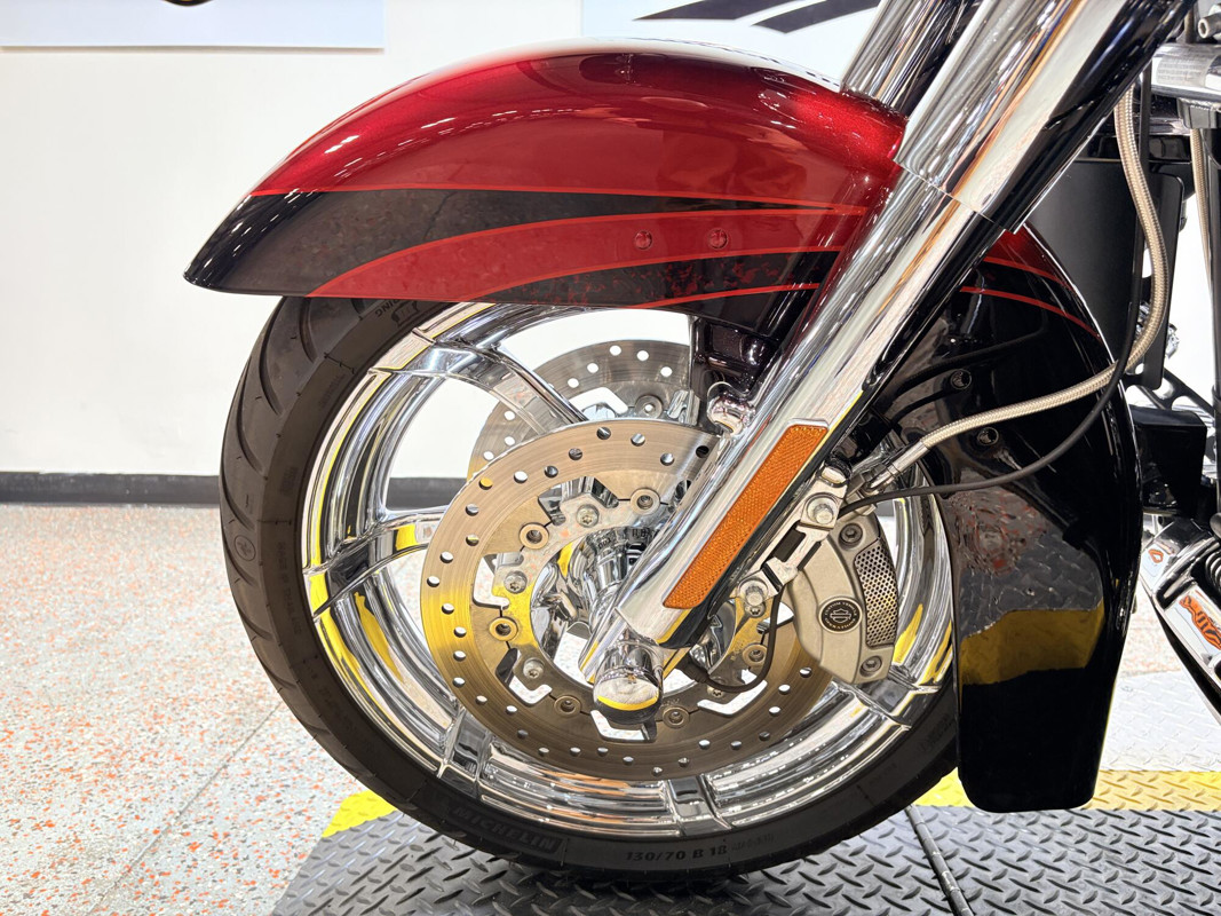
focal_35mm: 26
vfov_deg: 53.1
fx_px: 917
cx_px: 610
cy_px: 458
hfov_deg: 67.3
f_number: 1.6
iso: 80
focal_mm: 5.96
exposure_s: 1/60
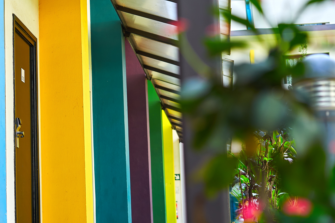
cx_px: 39
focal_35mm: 90
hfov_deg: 22.1
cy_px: 91
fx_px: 837
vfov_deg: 15.2
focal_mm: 50
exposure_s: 1/200
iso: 125
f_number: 2.5
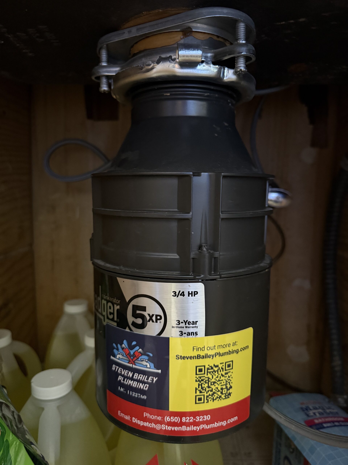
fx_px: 322
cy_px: 232
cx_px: 174
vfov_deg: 71.6
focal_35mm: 24
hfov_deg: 56.8
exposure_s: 1/30
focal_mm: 6.76
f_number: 1.78
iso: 1250
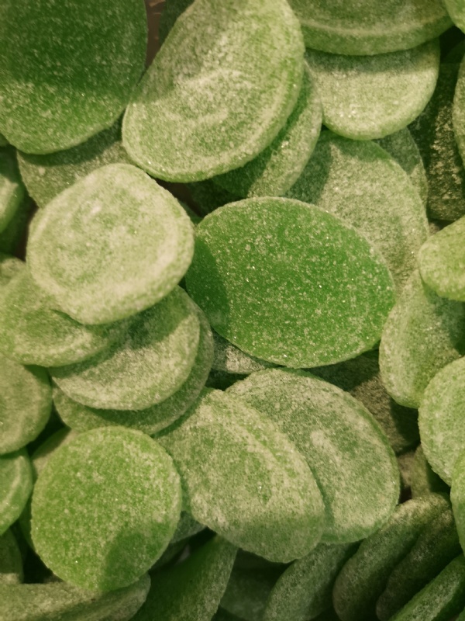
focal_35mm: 27
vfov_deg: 65.3
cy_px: 310
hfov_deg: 51.4
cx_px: 232
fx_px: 484
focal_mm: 3.95
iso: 80
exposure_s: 1/50
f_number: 1.8
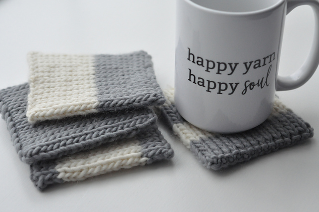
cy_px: 106
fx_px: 664
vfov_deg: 18.1
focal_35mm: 75
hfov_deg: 27.0
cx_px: 160
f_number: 4
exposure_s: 1/1000
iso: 2000
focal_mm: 50
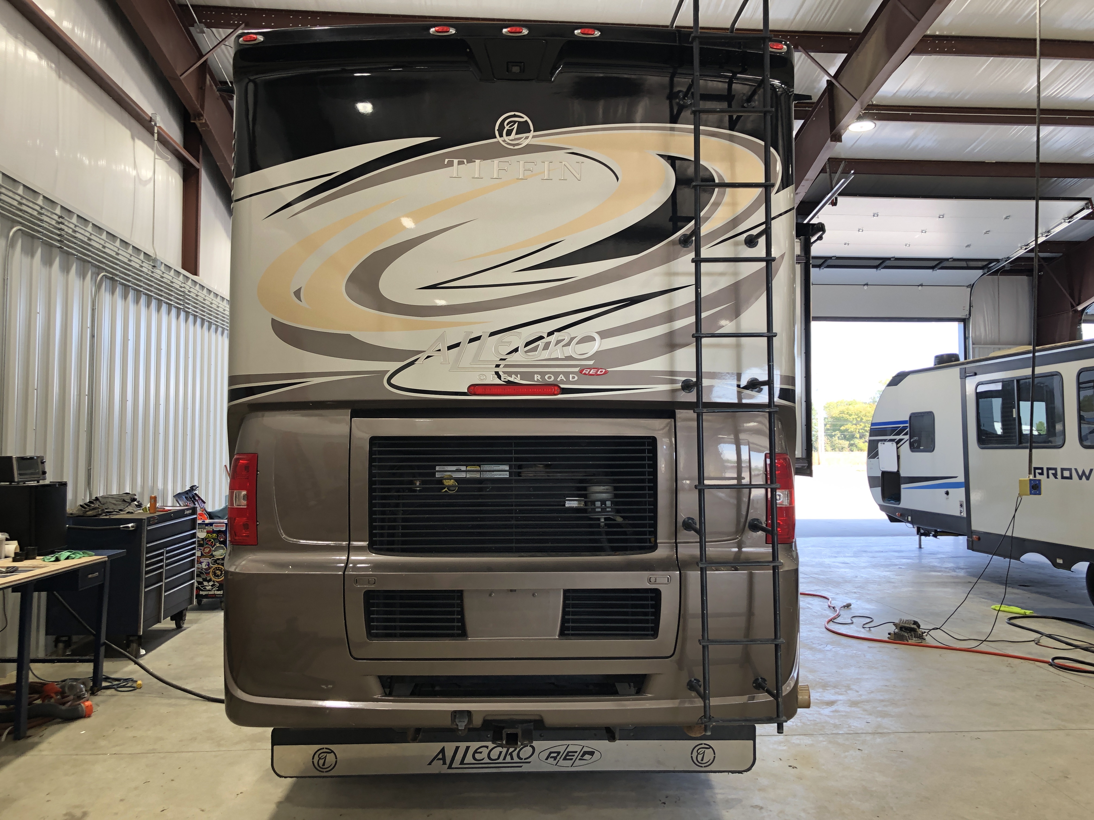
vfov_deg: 49.7
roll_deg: +0.3
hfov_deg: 63.4
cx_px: 547
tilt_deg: +1.7
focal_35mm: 28
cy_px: 410
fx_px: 885
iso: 50
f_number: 1.8
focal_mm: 3.99
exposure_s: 1/120
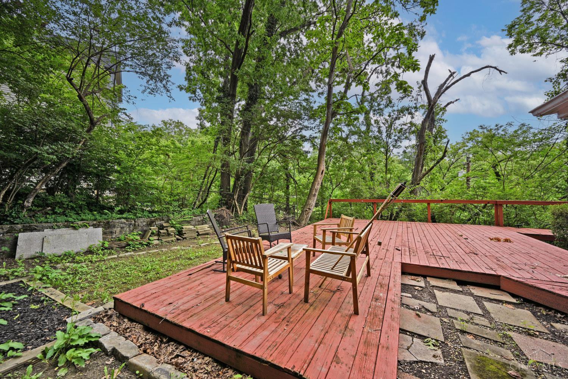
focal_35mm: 14
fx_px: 221
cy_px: 190
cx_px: 284
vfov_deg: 81.2
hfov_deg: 104.3
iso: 100
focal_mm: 14
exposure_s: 1/160
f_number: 6.3
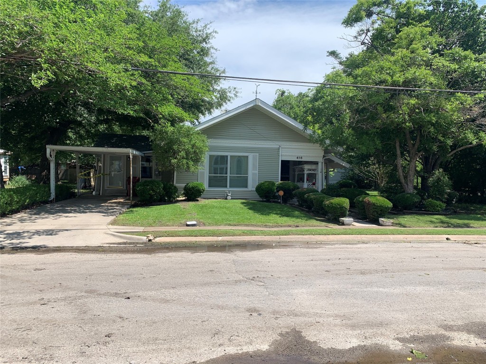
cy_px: 182
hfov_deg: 67.3
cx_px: 243
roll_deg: -0.1
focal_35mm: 26
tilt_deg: -1.7
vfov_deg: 53.1
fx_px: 365
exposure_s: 1/1845
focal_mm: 4.25
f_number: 1.8
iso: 25
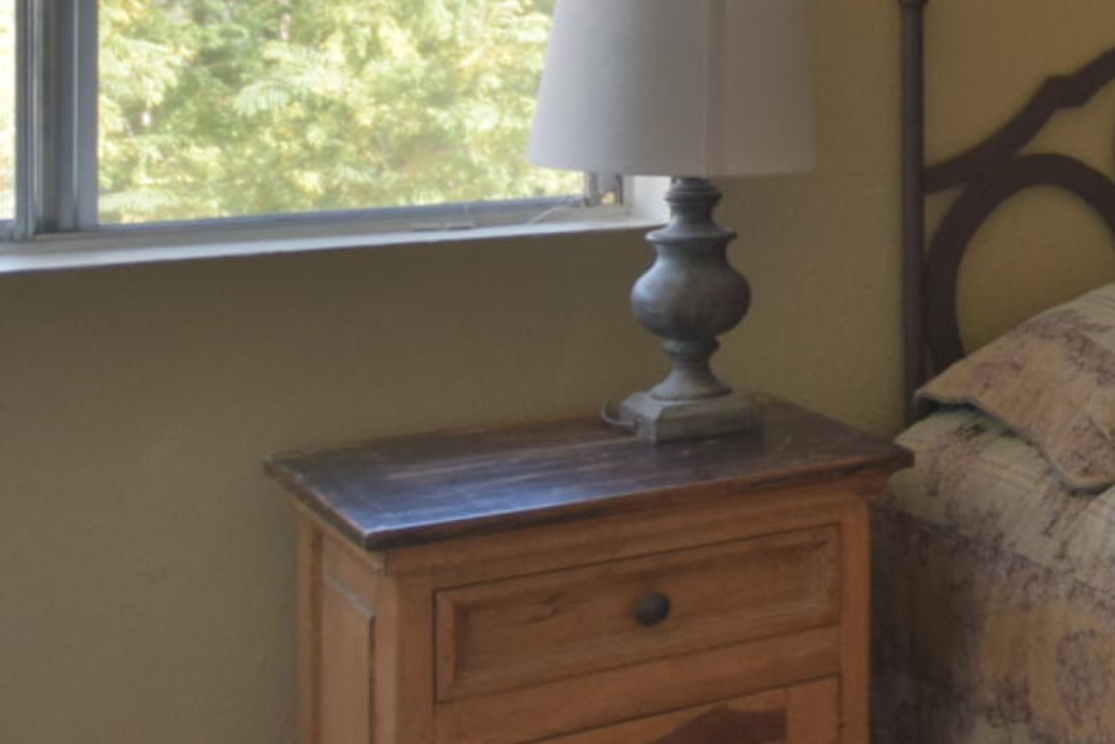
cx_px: 1744
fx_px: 2137
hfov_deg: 22.8
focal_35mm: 69
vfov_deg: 19.2
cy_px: 15
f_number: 4.5
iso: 800
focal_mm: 10
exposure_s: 1/80
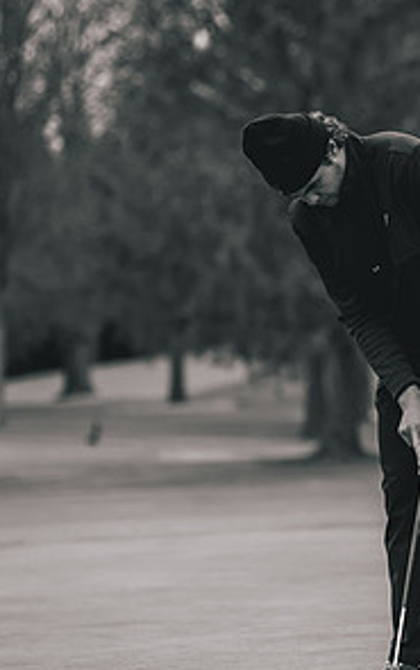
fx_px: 4403
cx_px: 518
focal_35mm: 241
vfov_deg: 8.7
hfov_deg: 5.4
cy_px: 405
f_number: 2.8
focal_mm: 116
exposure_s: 1/3200
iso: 640
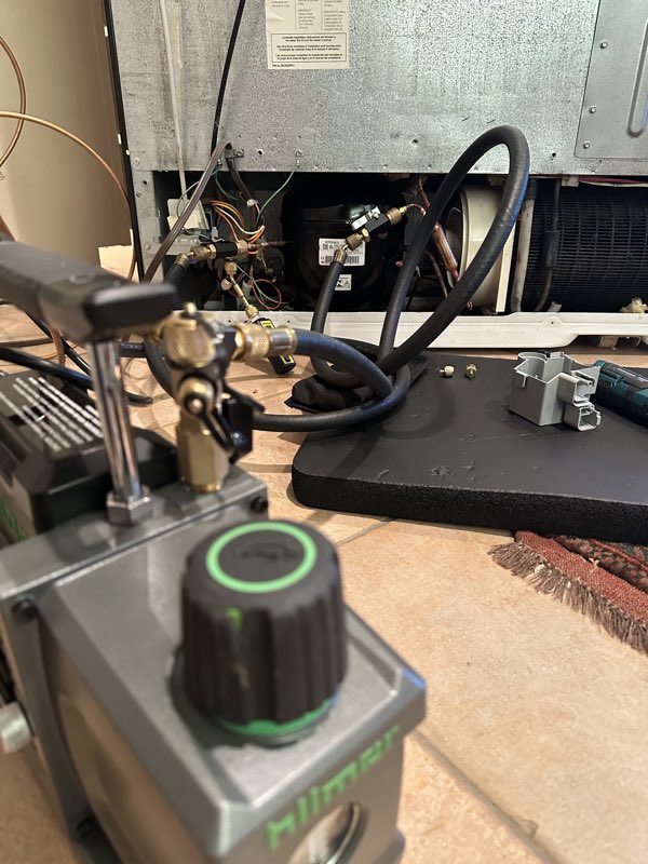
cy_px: 432
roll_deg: -1.2
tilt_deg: -26.0
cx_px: 324
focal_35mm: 24
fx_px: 599
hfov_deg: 56.8
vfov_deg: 71.6
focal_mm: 6.86
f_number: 1.78
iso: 800
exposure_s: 1/40
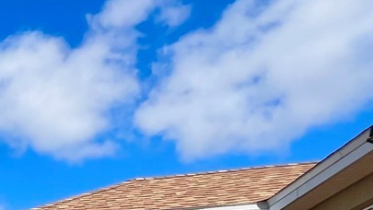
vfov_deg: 18.2
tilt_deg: +2.5
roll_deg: -0.9
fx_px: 554
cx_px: -251
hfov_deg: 24.0
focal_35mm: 56
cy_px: 346
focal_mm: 1.57
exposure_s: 1/2538
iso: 32
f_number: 1.8
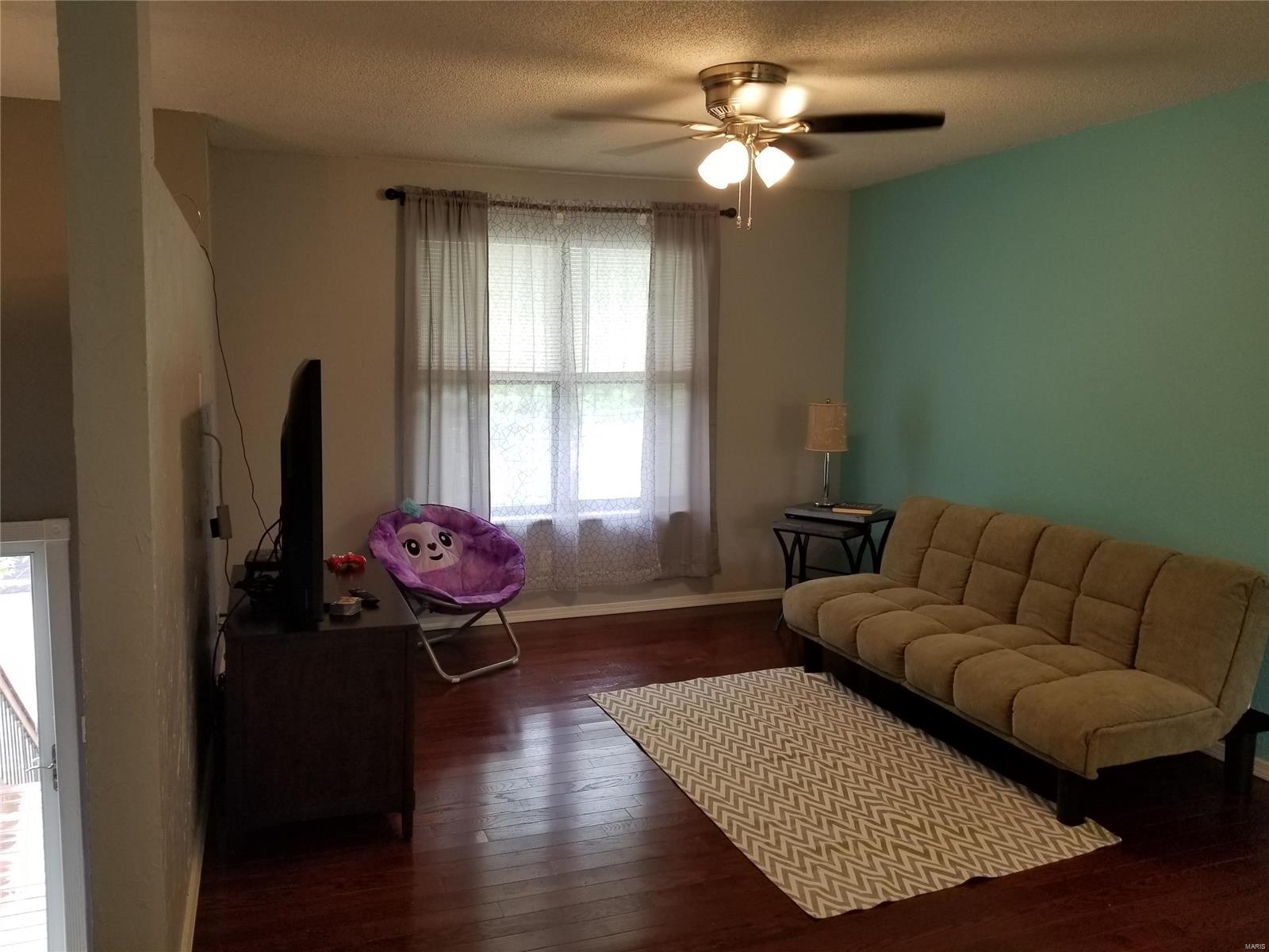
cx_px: 634
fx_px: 953
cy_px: 476
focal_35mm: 26
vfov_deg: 53.1
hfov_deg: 67.3
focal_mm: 4.25
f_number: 1.7
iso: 80
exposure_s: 1/60
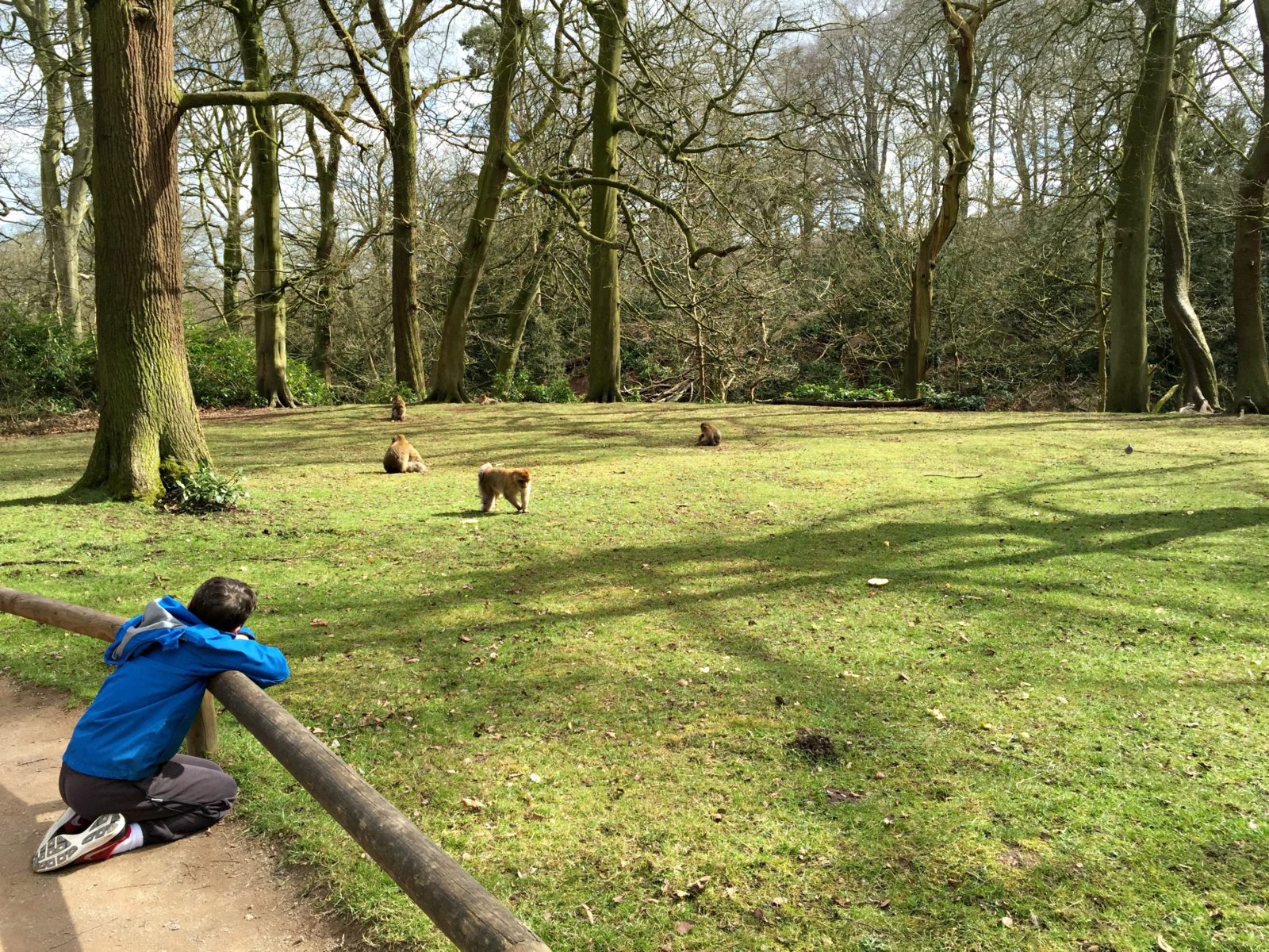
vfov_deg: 48.2
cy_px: 476
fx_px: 1063
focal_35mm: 29
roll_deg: +0.9
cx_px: 634
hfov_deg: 61.7
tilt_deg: -8.4
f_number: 2.2
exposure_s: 1/573
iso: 32
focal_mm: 4.15
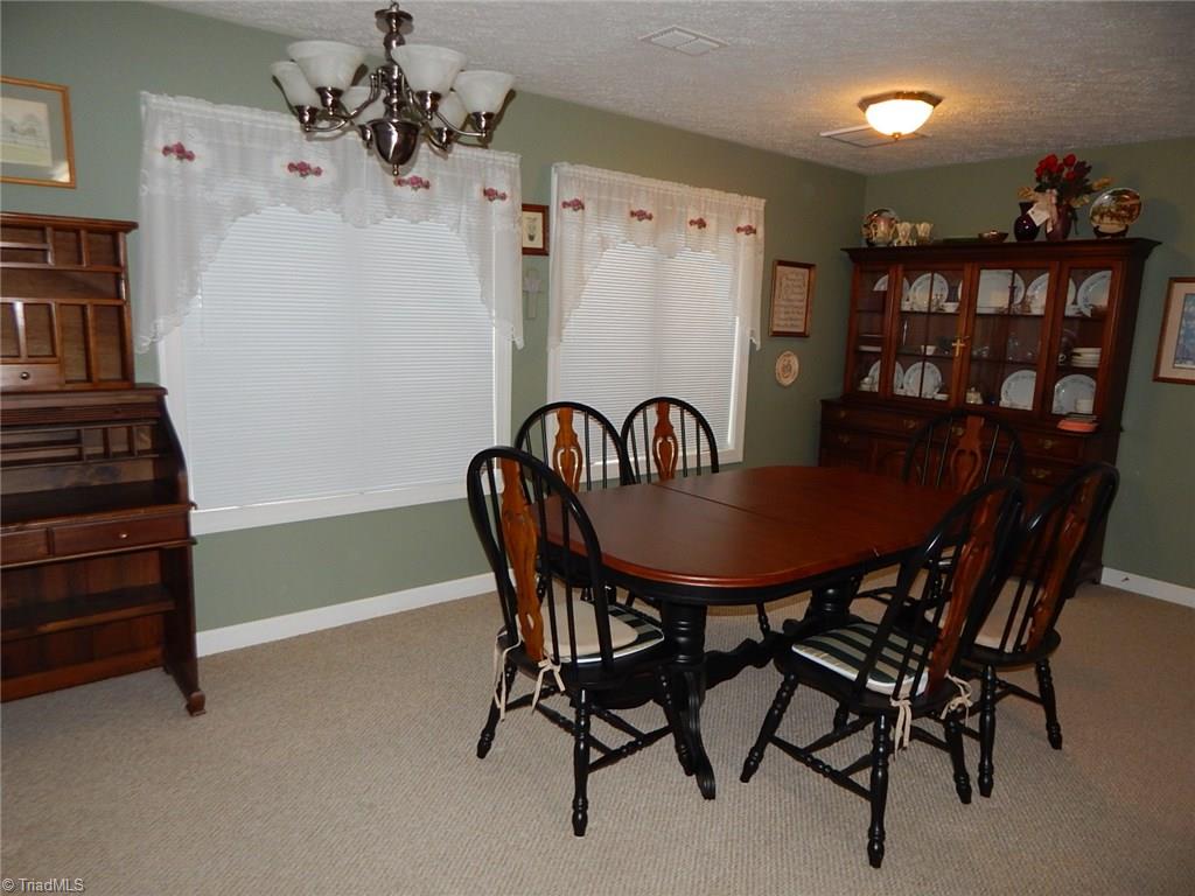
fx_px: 759
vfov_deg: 61.1
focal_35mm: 22
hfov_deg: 76.4
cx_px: 598
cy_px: 448
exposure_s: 1/30
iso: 200
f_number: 3
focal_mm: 4
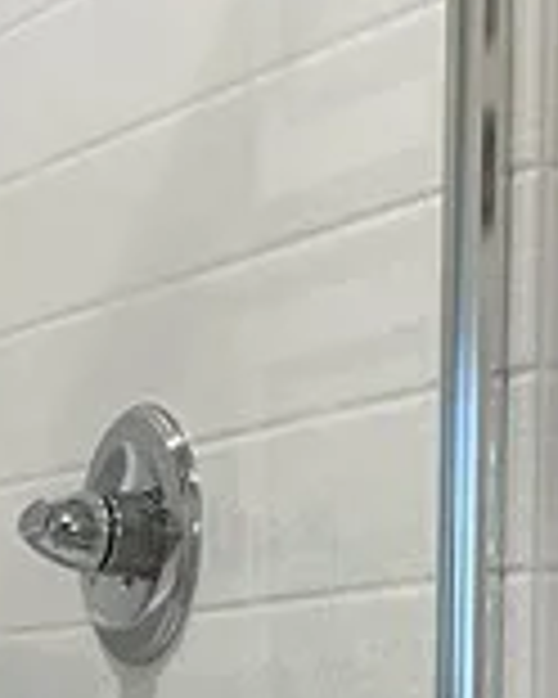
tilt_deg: -1.6
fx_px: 3468
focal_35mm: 168
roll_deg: -0.5
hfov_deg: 9.1
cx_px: 22
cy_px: 946
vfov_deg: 11.2
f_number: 1.6
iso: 125
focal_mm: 4.2
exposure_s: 1/120
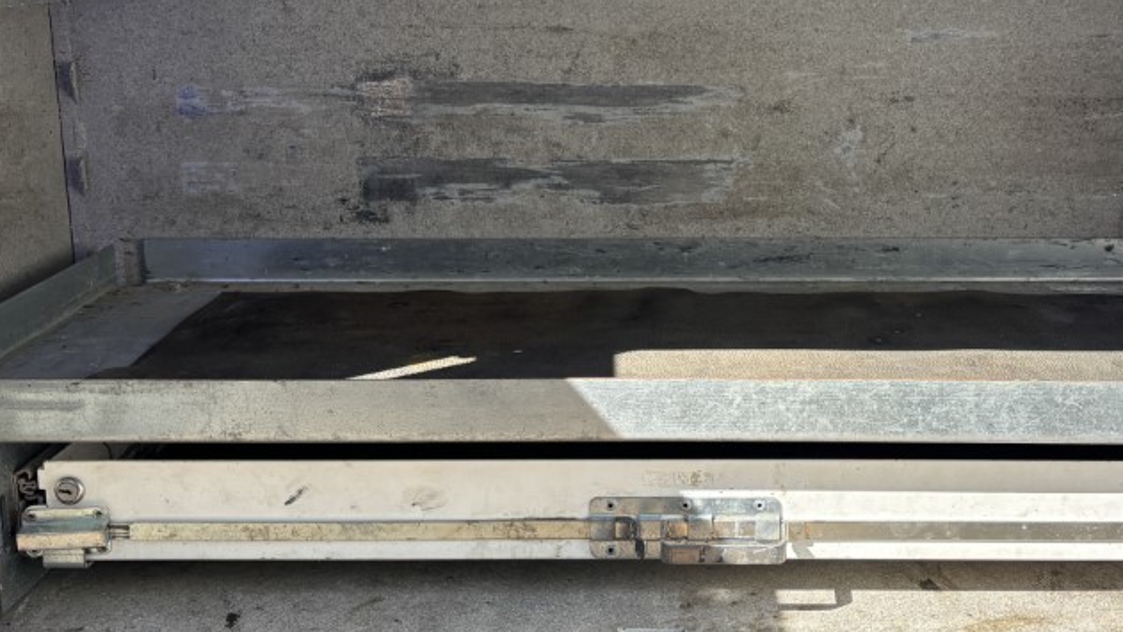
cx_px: 696
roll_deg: -2.6
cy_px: 221
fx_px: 1370
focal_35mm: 46
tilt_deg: -11.8
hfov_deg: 44.2
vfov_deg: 25.9
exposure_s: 1/1103
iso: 50
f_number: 1.6
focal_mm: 5.96
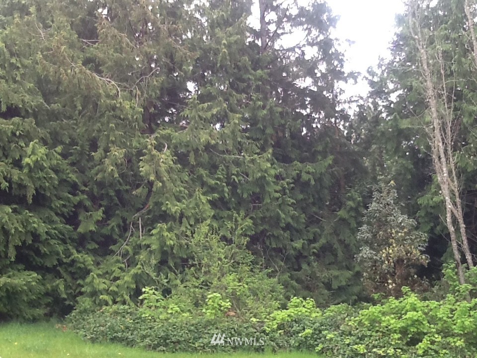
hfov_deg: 42.9
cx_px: 238
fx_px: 606
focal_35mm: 44
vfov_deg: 32.9
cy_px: 179
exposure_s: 1/120
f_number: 2.4
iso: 40
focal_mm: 2.03
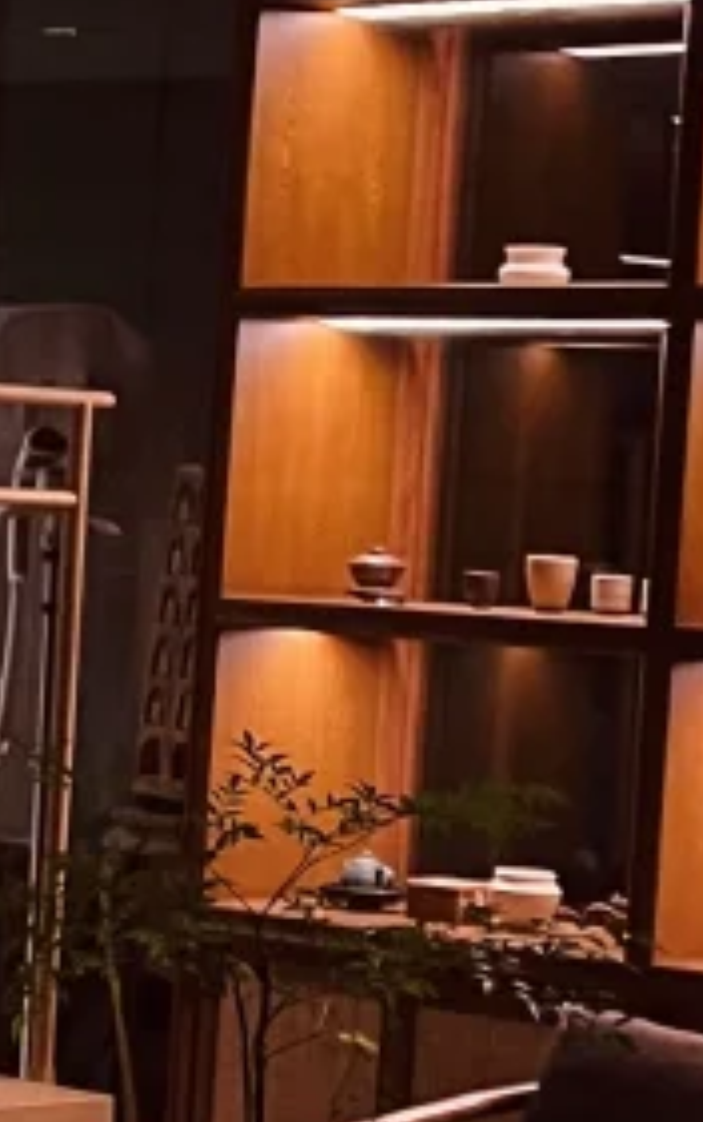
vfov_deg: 14.8
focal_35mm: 141
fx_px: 4316
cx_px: -599
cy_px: 631
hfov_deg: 8.9
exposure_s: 1/50
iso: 125
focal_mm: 5.7
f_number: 1.5
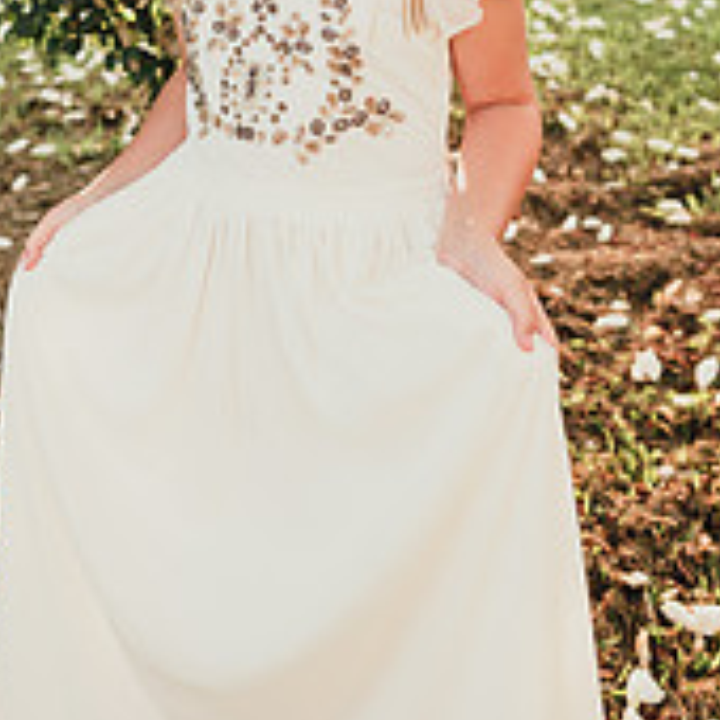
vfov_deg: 27.1
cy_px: -191
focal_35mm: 54
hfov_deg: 31.6
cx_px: 309
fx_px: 1271
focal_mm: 24
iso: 160
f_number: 2.8
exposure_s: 1/320
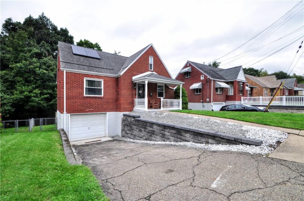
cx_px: 152
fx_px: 126
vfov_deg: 77.2
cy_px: 100
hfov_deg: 100.5
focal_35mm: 15
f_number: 7.1
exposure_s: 1/100
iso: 250
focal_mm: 10
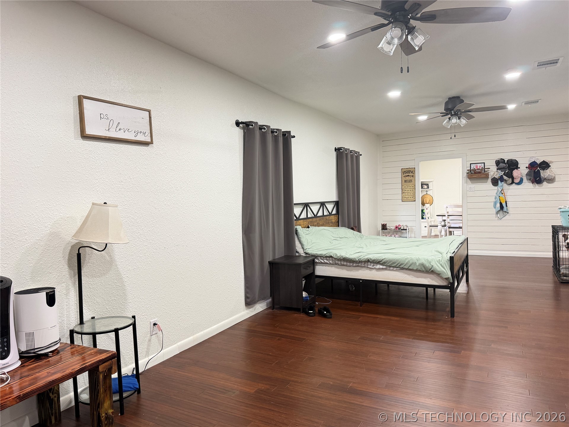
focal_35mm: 24
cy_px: 214
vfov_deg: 56.8
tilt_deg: -2.4
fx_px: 394
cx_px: 284
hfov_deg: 71.6
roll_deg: +2.1
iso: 320
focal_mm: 6.76
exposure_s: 1/60
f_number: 1.78
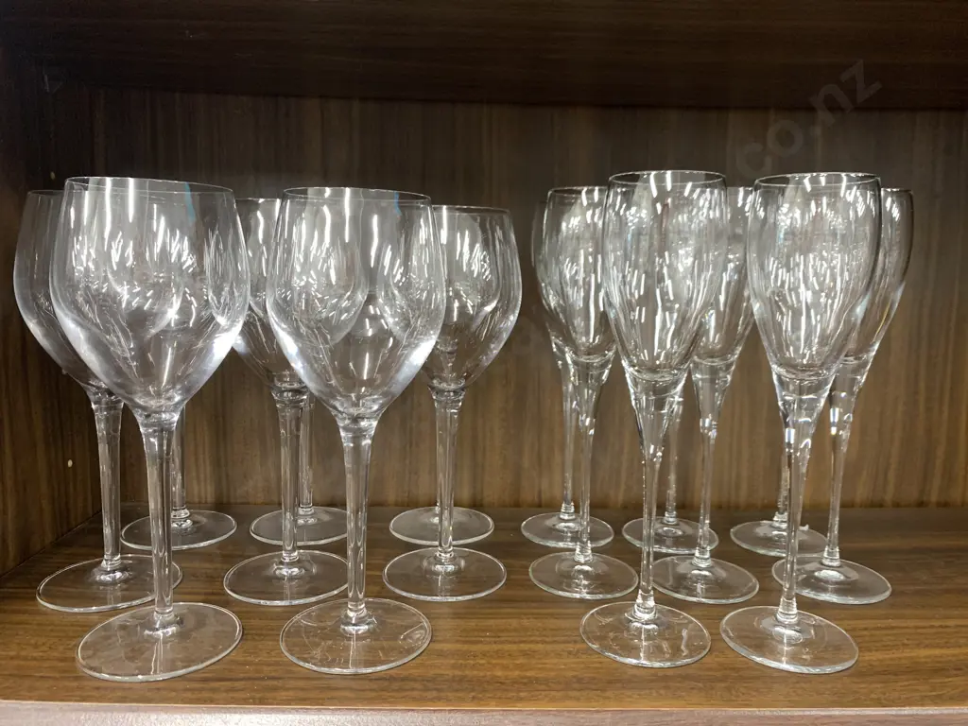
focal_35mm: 26
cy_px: 363
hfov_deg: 67.3
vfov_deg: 53.1
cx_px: 484
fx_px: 727
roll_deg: -0.9
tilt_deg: -8.3
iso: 400
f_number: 1.8
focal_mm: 4.25
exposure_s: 1/50
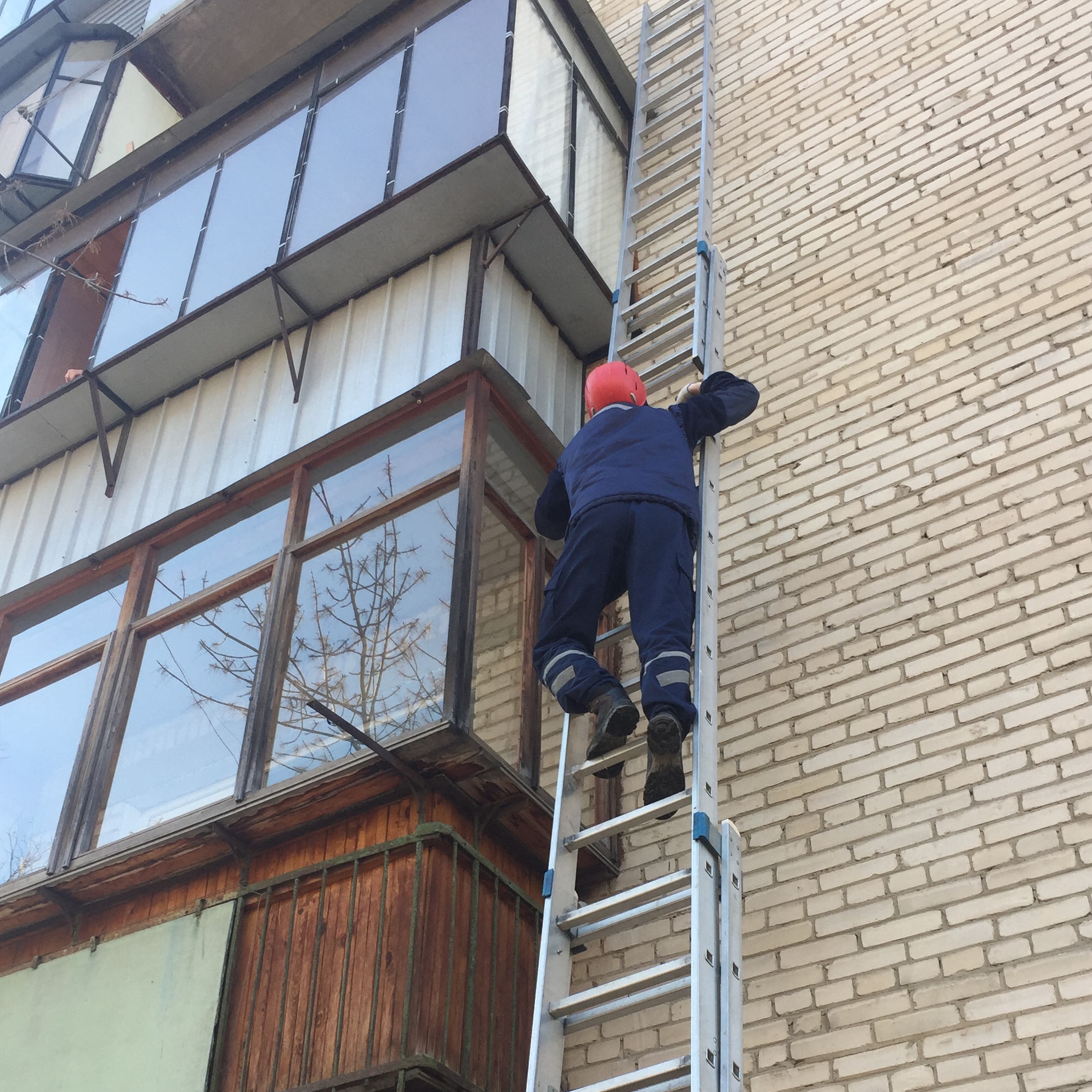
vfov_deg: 39.4
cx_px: 529
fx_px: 1499
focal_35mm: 42
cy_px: 755
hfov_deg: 40.0
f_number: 2.2
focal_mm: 4.15
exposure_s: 1/302
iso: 32
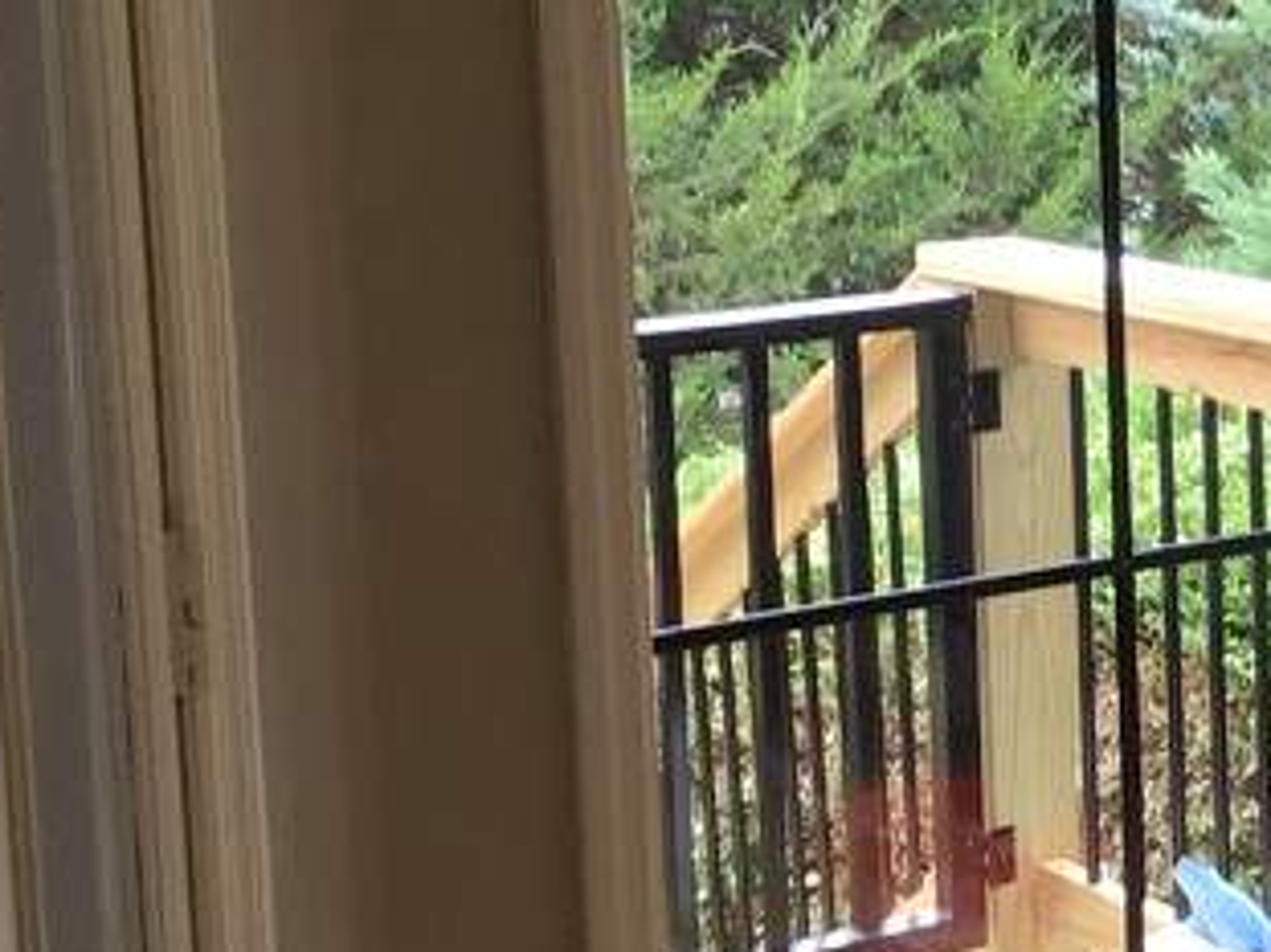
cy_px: 323
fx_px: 3744
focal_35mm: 102
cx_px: 1770
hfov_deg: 17.7
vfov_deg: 14.5
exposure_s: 1/60
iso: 25
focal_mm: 3.3
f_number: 2.4
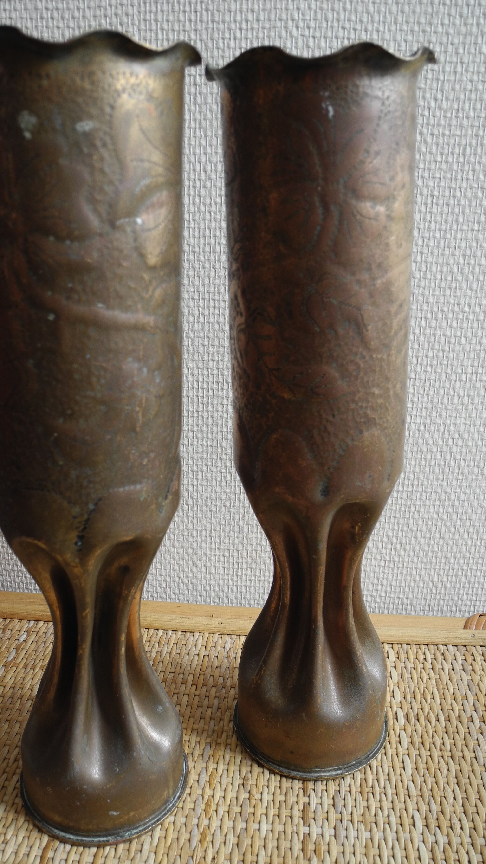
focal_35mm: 31
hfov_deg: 37.7
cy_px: 426
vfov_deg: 62.6
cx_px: 214
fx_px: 710
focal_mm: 6
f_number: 2.8
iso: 100
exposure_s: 1/32
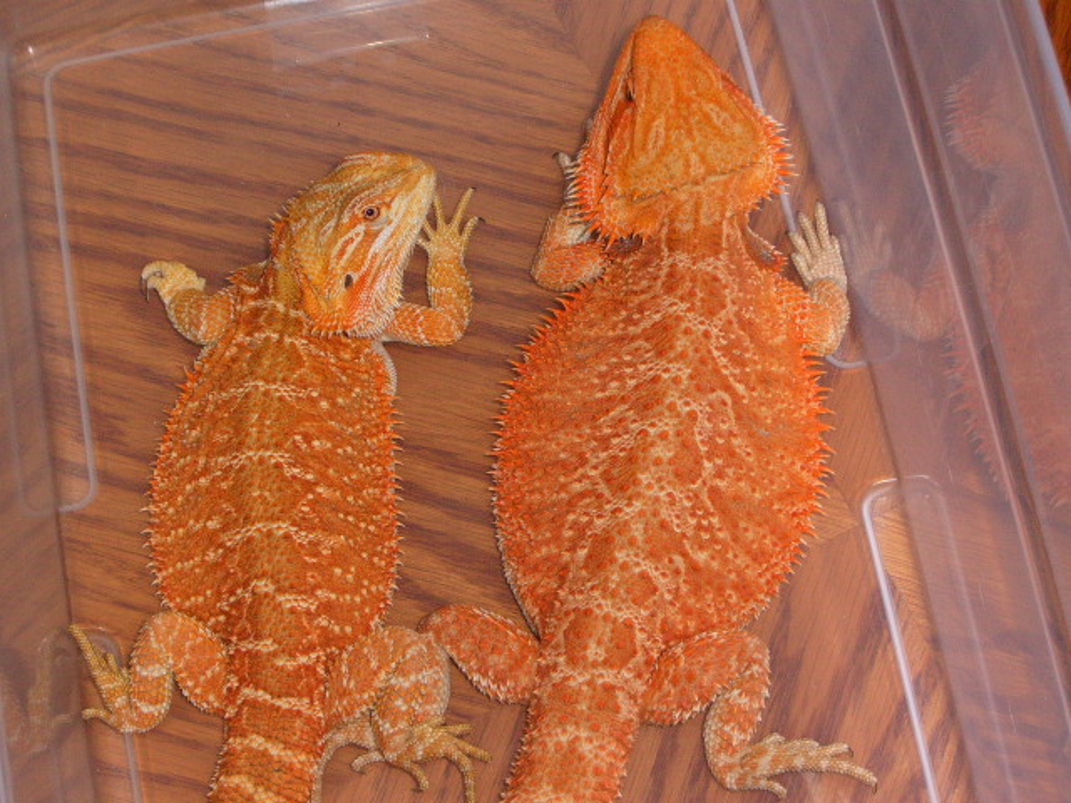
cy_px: 402
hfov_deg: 23.0
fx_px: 2630
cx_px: 536
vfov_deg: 17.4
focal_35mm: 85
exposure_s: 1/45
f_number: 4.3
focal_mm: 14.2
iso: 141
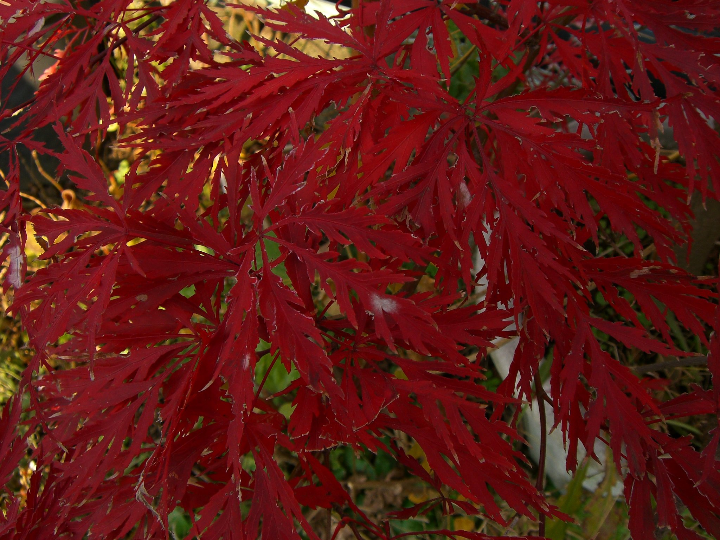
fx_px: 790
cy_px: 270
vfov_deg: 37.7
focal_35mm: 38
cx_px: 360
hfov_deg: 49.0
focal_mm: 6.2
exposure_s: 1/125
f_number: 4.3
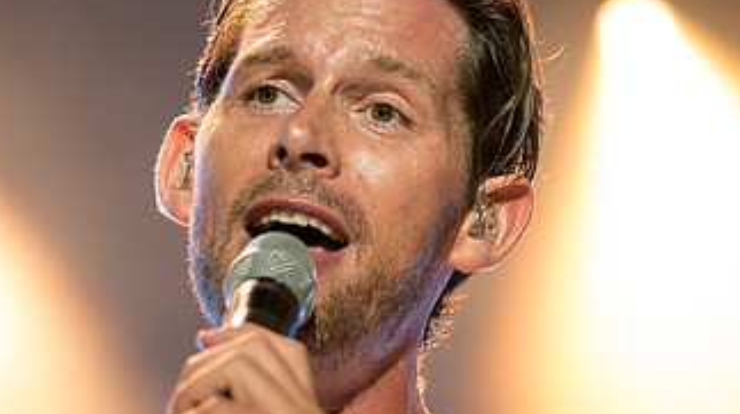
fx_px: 5077
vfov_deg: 4.7
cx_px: 426
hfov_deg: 8.3
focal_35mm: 259
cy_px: 273
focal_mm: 112
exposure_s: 1/400
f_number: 2.8
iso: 1000
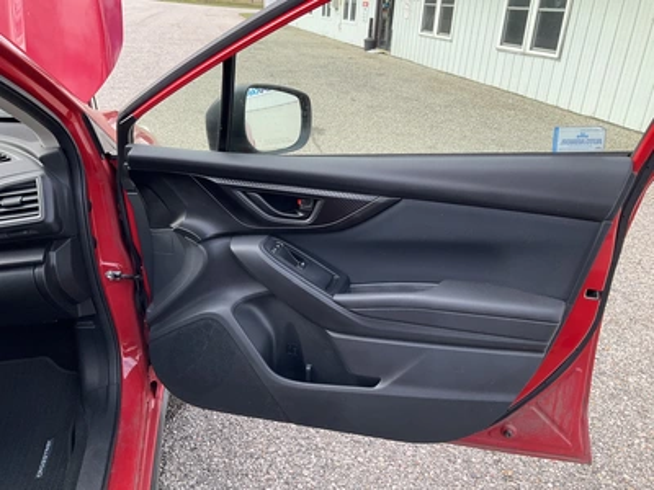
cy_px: 245
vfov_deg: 48.2
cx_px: 327
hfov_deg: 61.7
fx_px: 548
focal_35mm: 29
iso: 25
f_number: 1.8
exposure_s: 1/329
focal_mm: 3
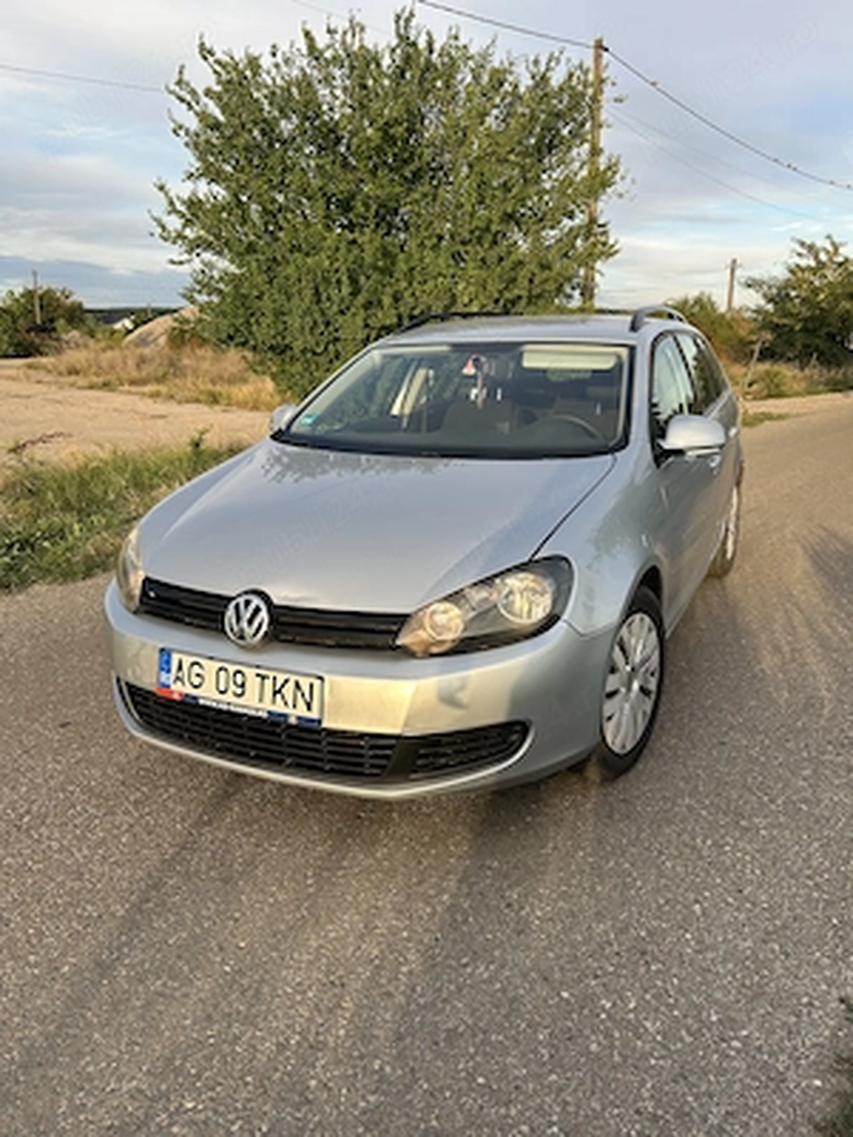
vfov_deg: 67.3
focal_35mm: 26
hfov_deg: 53.1
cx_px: 426
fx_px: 854
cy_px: 568
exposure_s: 1/738
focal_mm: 5.7
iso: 50
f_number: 1.5
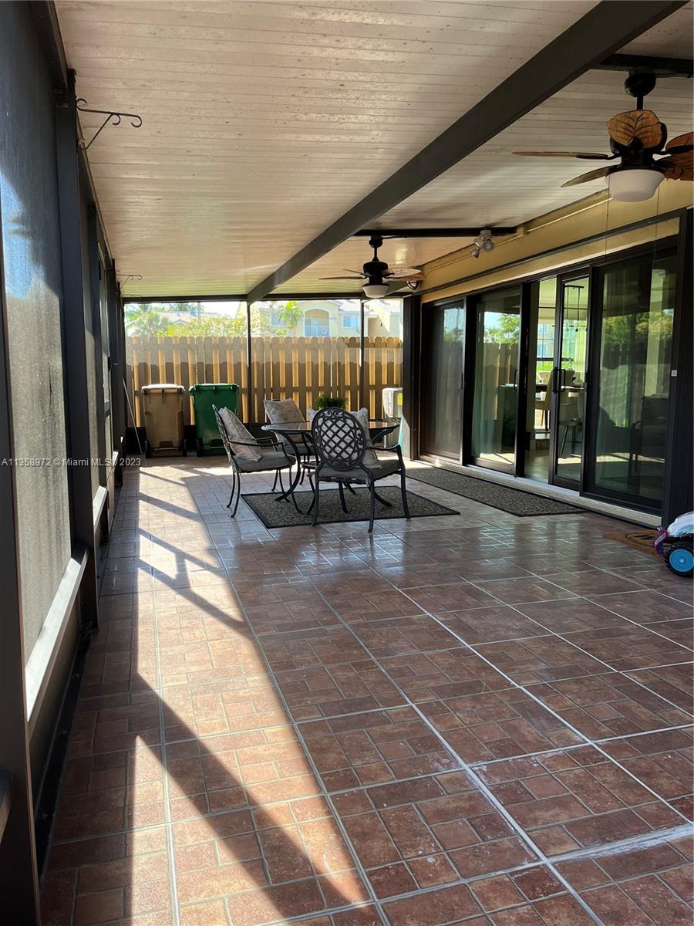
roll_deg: +0.5
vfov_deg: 67.3
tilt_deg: -7.1
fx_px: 695
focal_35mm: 26
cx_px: 347
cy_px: 463
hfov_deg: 53.1
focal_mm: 5.1
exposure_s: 1/164
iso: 50
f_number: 1.6
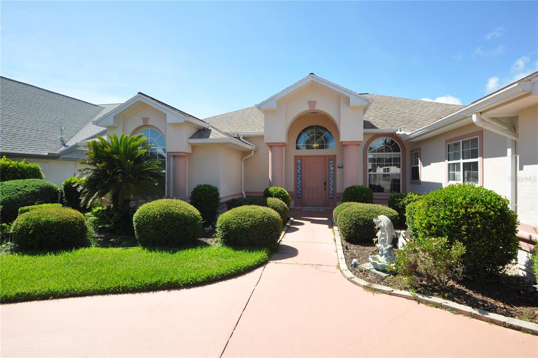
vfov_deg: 67.3
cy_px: 179
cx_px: 269
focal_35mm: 18
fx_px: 269
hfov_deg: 90.1
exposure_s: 1/320
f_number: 9
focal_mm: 12
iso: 200
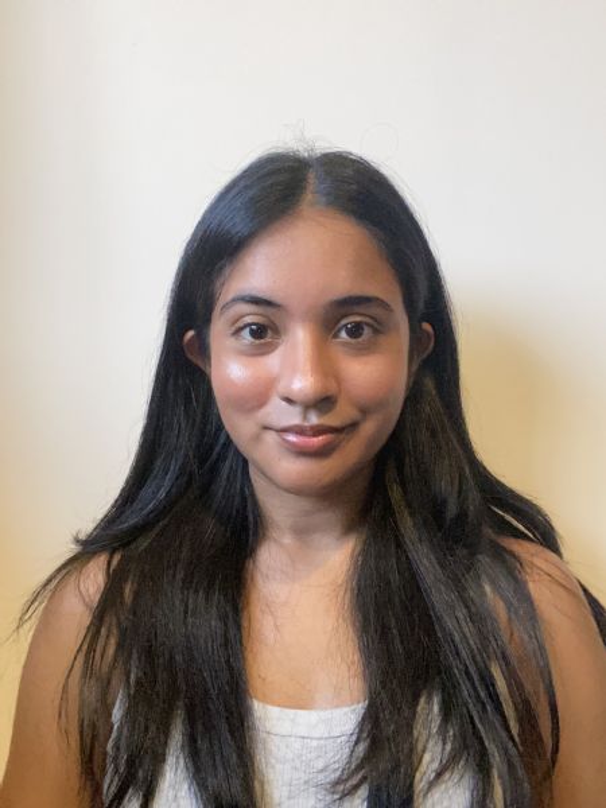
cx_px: 303
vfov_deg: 60.0
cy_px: 404
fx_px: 700
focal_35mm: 30
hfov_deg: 46.8
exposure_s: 1/30
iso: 640
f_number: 2.2
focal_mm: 2.71
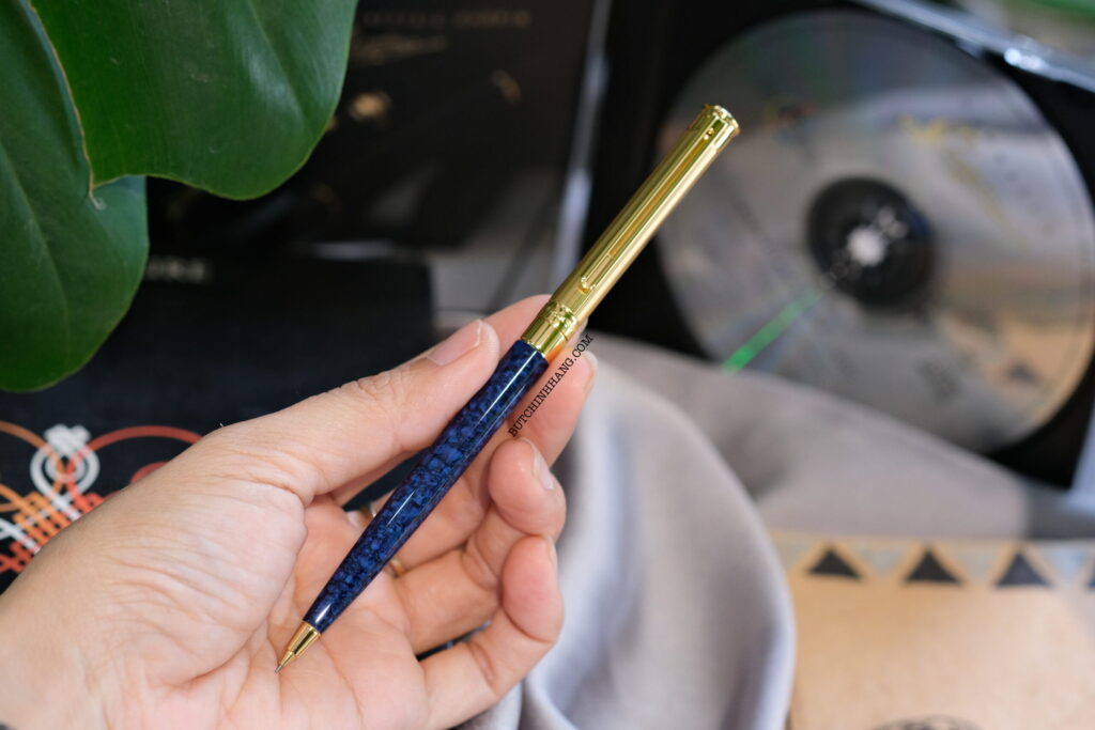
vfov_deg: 15.2
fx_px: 2738
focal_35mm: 90
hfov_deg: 22.6
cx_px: 548
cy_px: 365
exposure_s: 1/125
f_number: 4
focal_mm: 60
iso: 1250
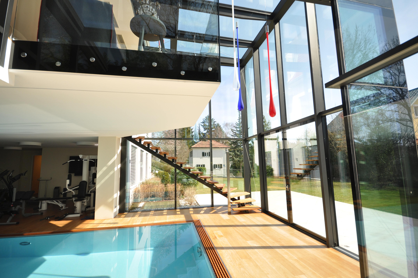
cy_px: 139
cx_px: 209
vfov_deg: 71.9
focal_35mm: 16
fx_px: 191
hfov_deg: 95.0
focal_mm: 11
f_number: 7.1
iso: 200
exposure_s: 1/160
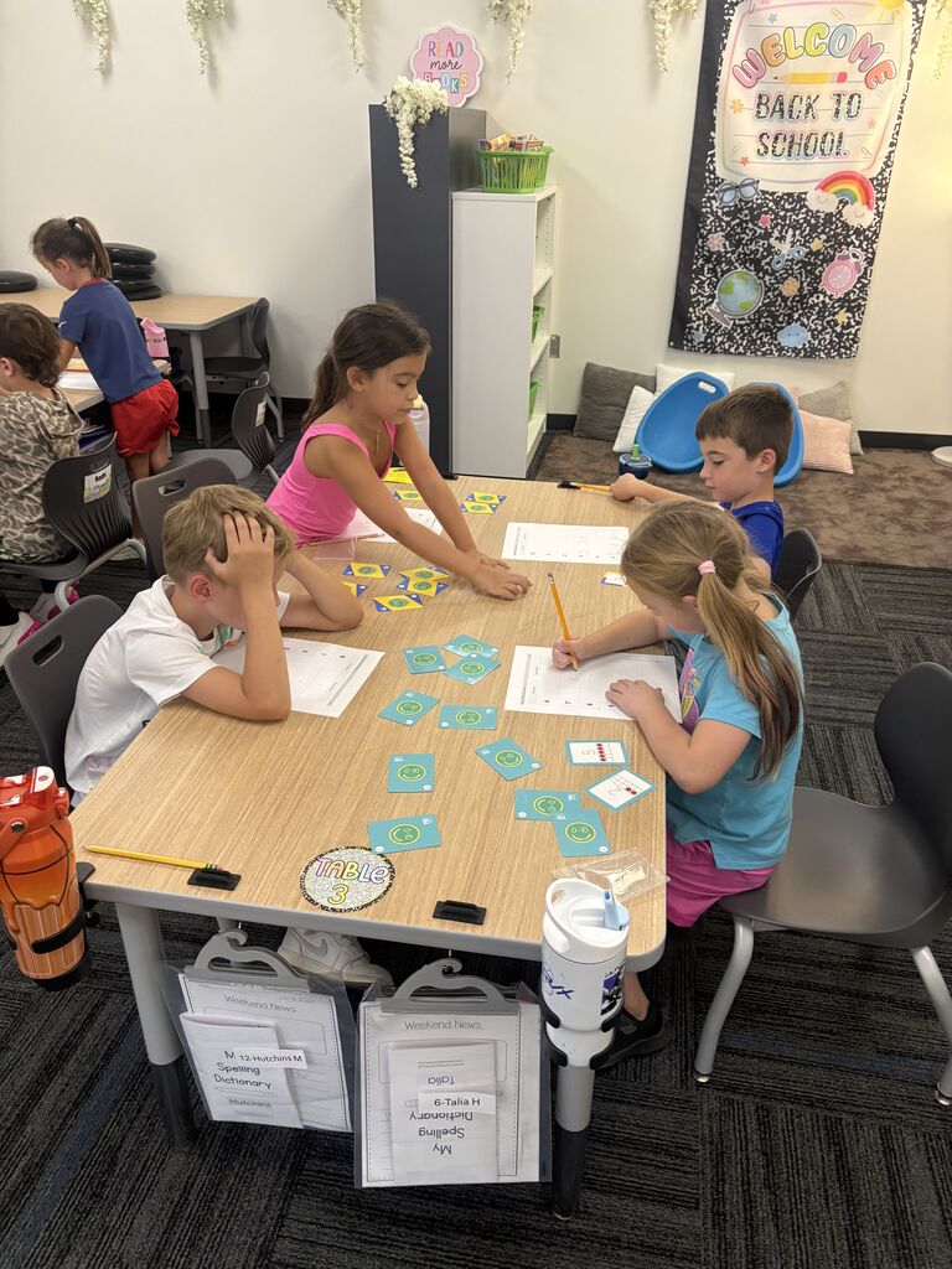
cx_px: 476
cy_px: 634
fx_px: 953
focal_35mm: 26
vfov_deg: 67.3
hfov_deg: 53.1
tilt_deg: -28.0
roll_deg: -1.0
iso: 200
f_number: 1.6
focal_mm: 5.96
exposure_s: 1/60
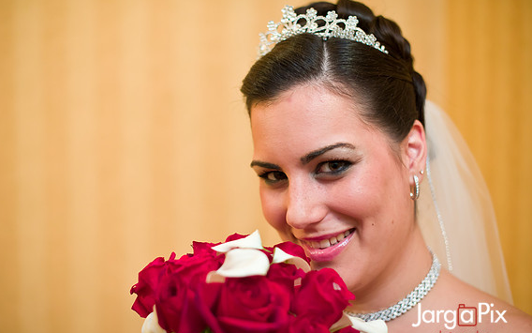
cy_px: 172
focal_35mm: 52
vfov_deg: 24.9
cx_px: 268
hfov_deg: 38.9
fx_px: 754
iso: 1600
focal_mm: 50
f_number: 2
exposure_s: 1/200
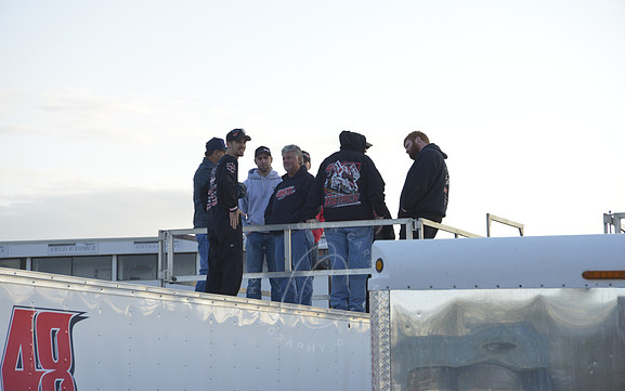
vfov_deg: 10.7
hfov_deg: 17.0
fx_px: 2096
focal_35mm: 123
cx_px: 313
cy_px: 186
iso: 800
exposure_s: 1/250
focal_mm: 120
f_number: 8
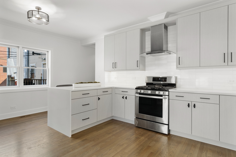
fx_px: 118
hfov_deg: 90.0
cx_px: 118
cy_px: 78
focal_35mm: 18
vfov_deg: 67.3
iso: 200
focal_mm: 12
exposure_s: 1/13
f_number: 8
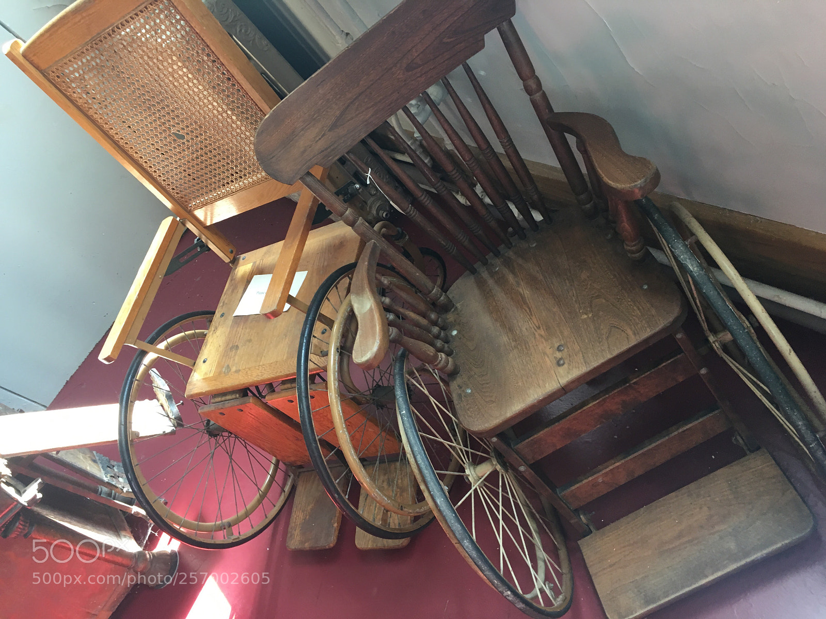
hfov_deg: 61.7
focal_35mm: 29
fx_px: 692
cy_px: 310
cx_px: 413
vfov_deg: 48.2
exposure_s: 1/30
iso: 80
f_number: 2.2
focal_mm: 4.15
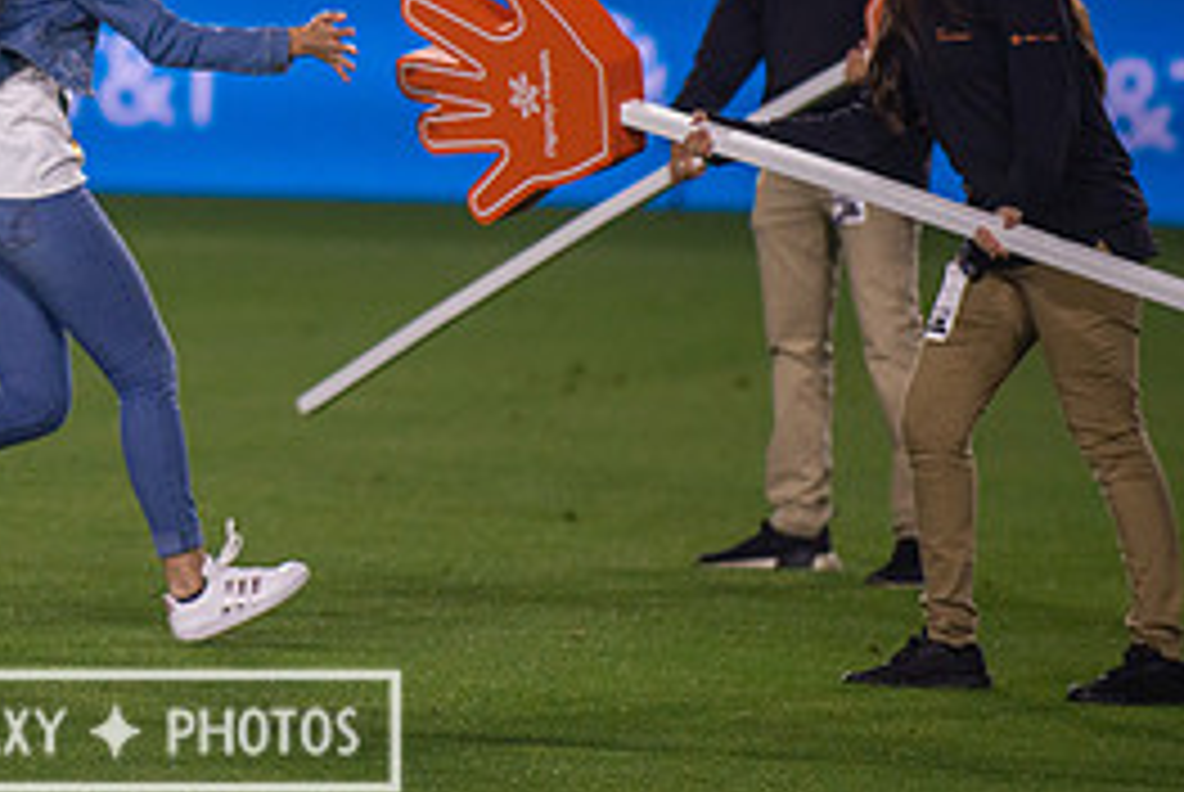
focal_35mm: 441
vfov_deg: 3.1
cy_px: 56
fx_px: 14520
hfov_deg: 4.7
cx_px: 81
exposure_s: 1/2500
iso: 1600
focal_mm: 200
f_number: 2.8
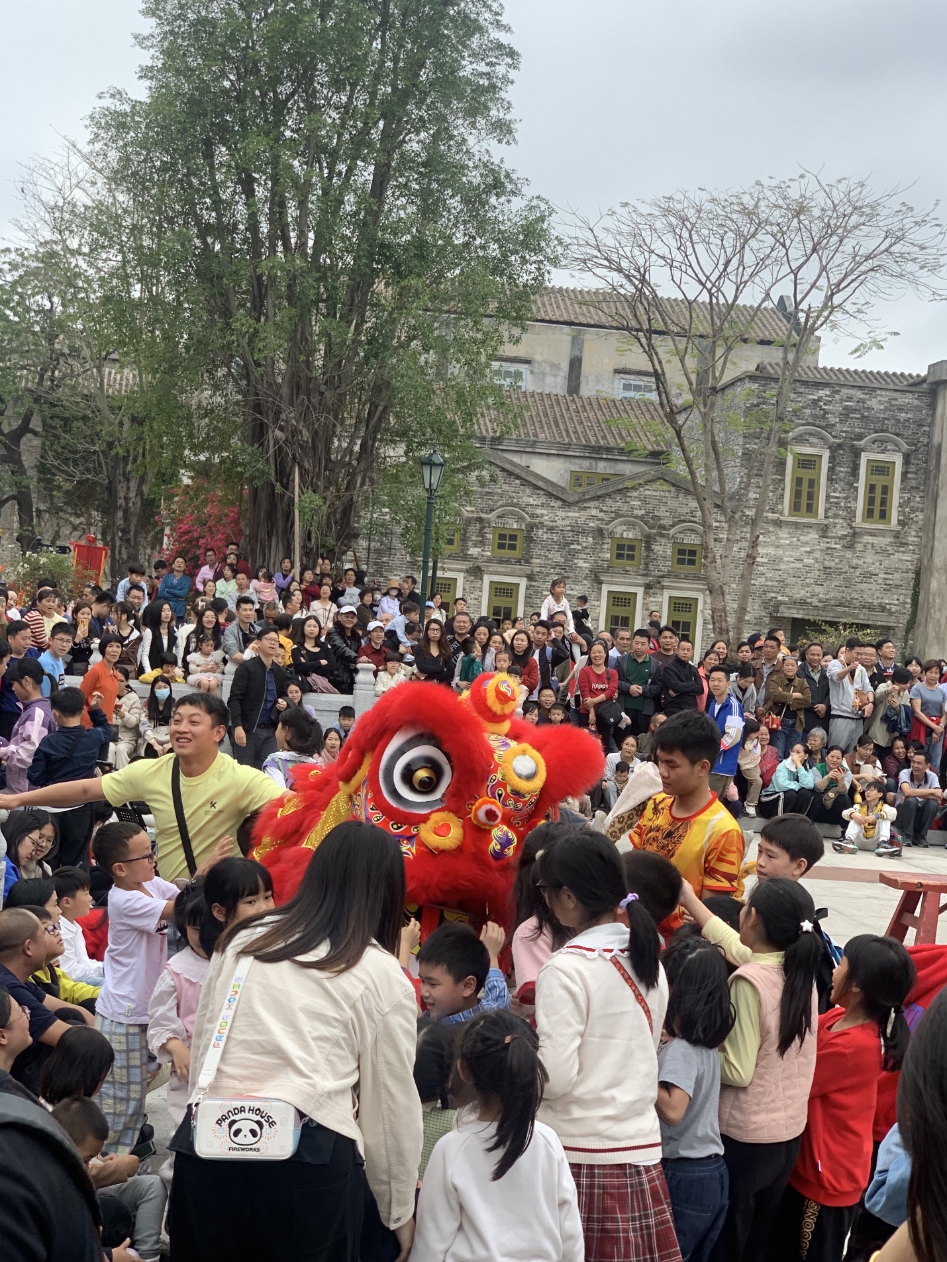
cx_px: 485
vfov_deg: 34.9
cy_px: 618
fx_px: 2006
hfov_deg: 26.6
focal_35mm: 55
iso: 20
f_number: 2.4
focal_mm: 6
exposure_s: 1/122
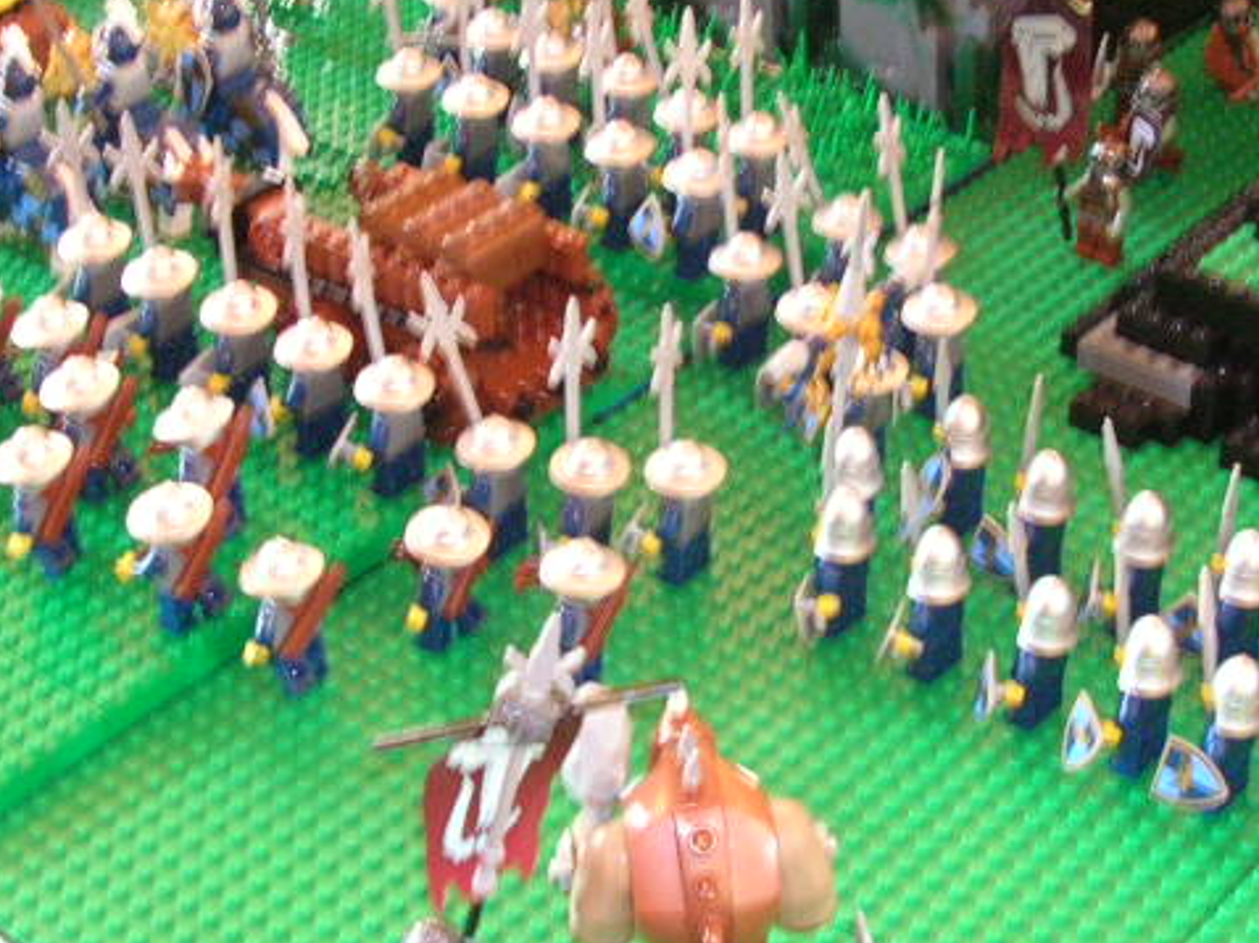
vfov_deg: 19.6
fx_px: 2726
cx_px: 740
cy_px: 342
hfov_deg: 26.0
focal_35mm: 75
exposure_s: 1/5.5
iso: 159
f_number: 2.8
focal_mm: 5.8
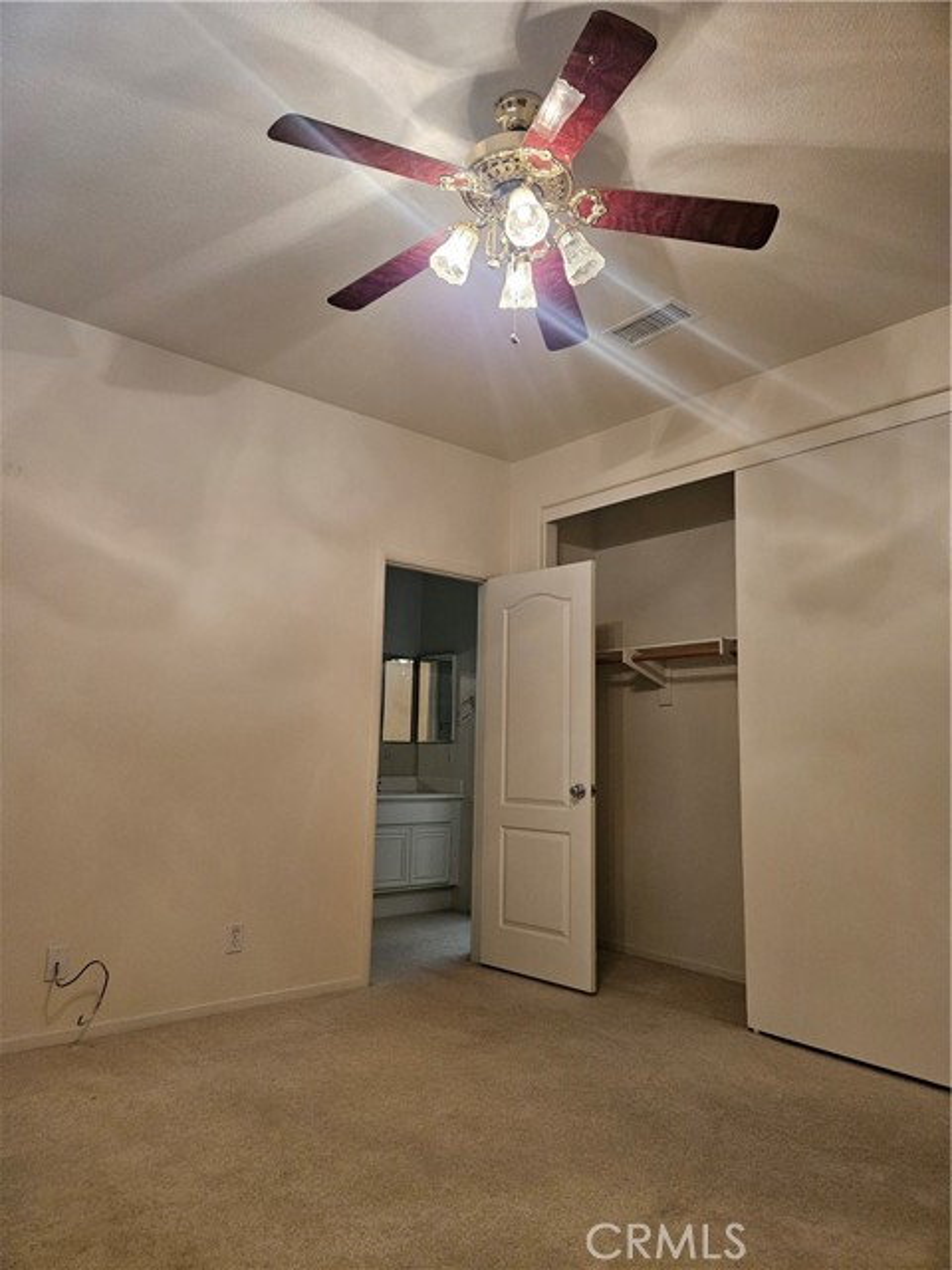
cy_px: 635
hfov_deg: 58.9
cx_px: 476
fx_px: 843
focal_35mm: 23
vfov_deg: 73.9
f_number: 1.8
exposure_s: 1/120
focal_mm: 5.4
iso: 640
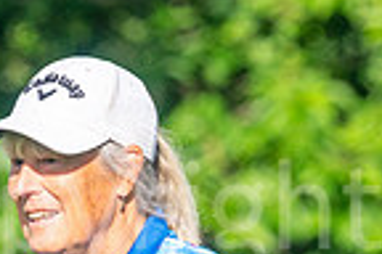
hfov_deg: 1.1
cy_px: 378
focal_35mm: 1815
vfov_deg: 0.8
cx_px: 220
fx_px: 19258
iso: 200
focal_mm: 300
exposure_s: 1/1600
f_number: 5
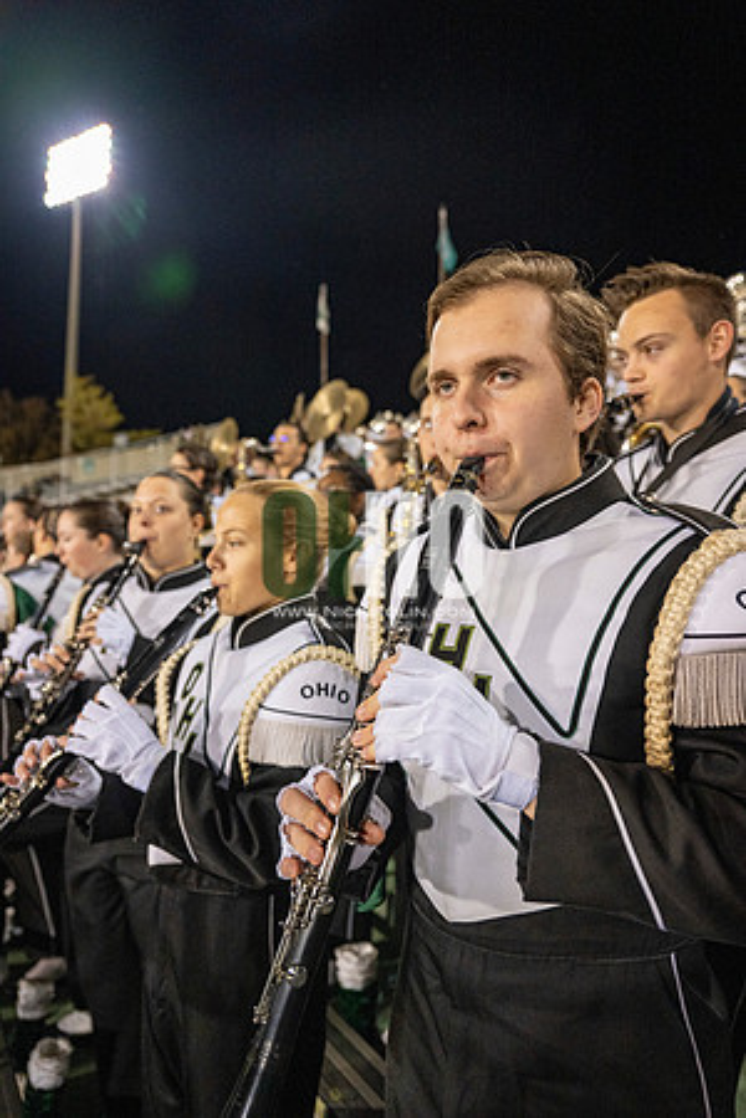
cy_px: 559
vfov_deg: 73.7
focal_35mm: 24
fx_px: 746
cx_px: 373
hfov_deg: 53.1
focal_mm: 24
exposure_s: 1/500
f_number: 3.2
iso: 2000
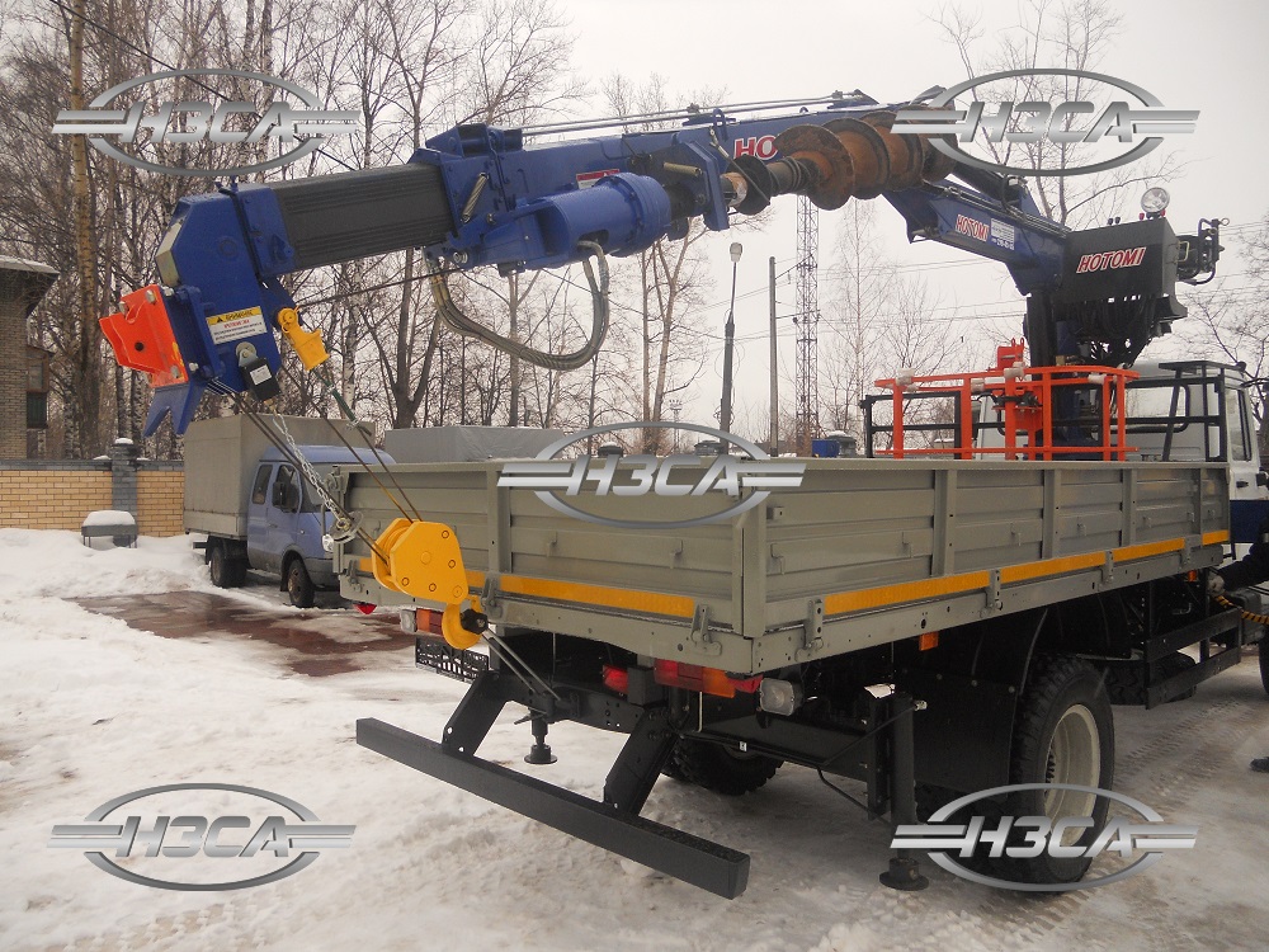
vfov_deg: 51.4
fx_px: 990
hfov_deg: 65.3
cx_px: 634
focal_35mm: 27
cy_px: 476
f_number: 3.2
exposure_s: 1/400
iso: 100
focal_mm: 4.9
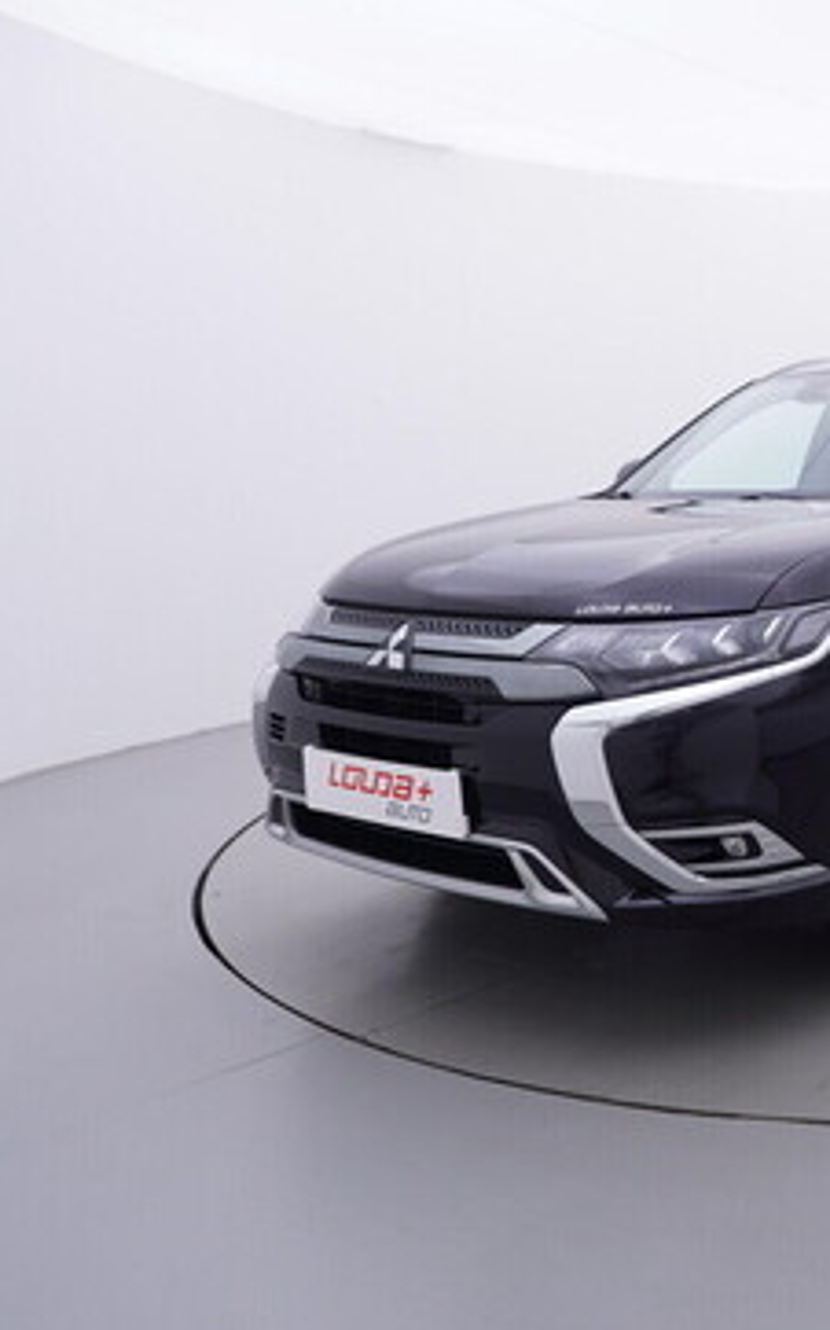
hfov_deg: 31.8
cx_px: 935
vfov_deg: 55.6
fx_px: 1260
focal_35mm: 35
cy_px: 667
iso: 200
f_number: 5
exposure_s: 1/80
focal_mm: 15
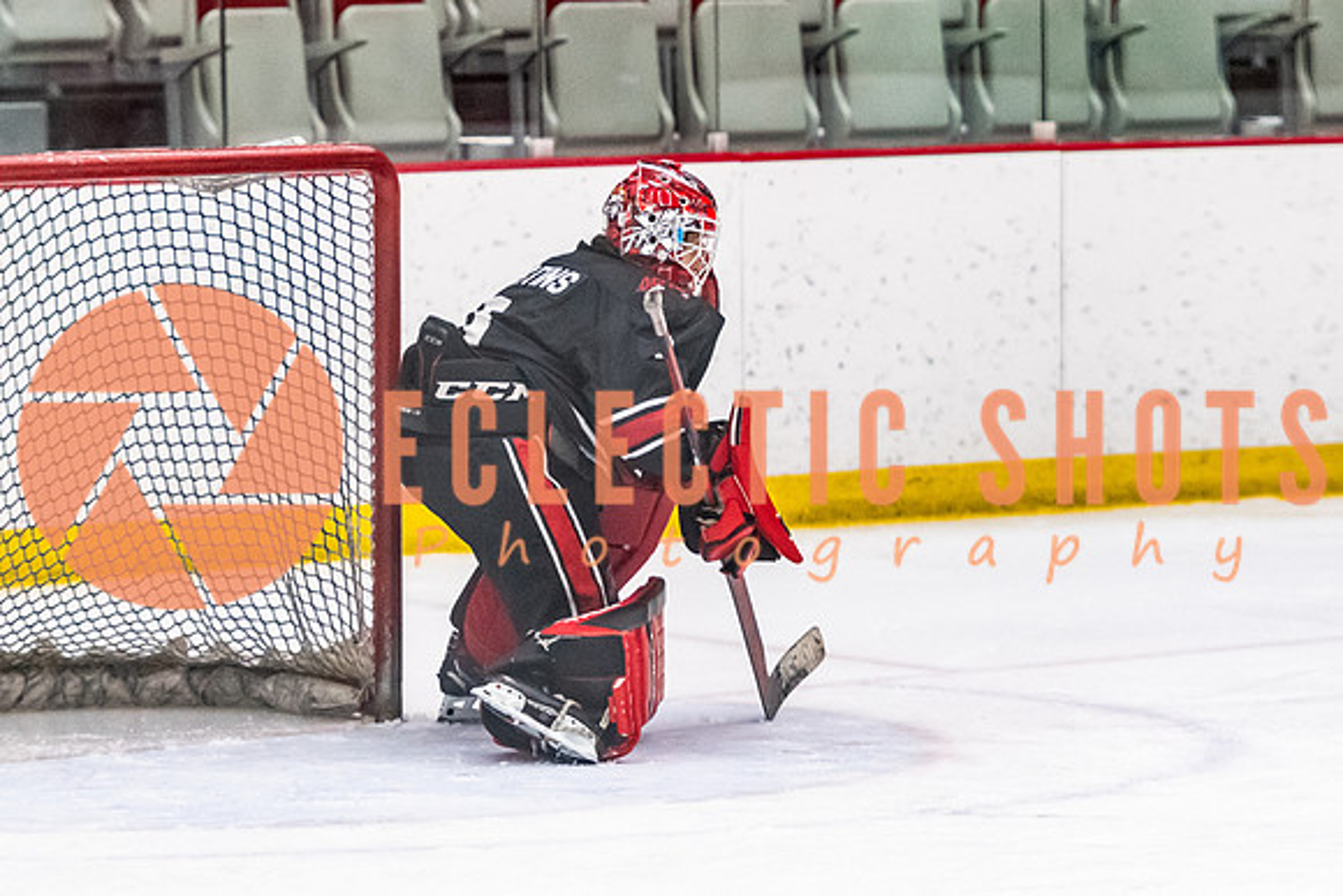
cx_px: 655
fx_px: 10353
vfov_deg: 5.0
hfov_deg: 7.4
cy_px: 414
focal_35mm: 277
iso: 4000
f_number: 2.8
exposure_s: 1/640
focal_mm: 135
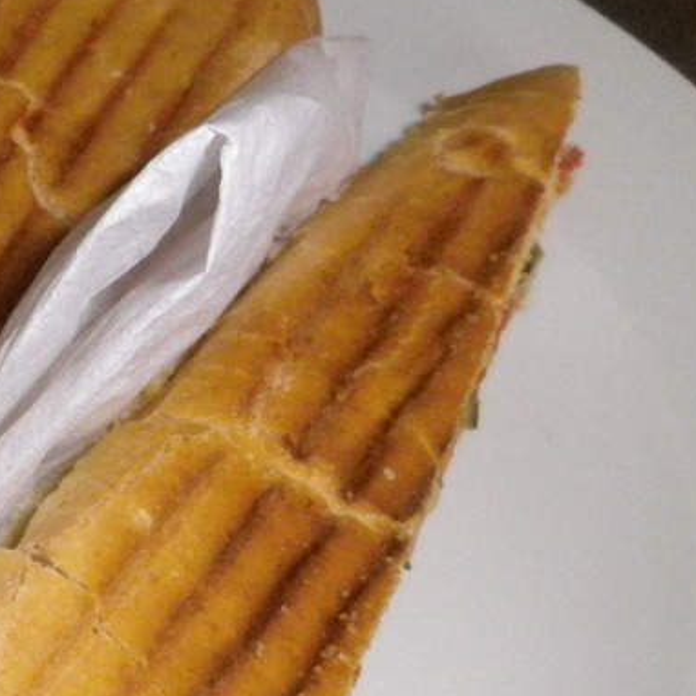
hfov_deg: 21.4
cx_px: 4
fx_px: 1774
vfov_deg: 21.9
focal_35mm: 78
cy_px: 568
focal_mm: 5
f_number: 8.3
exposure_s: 1/50
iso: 640
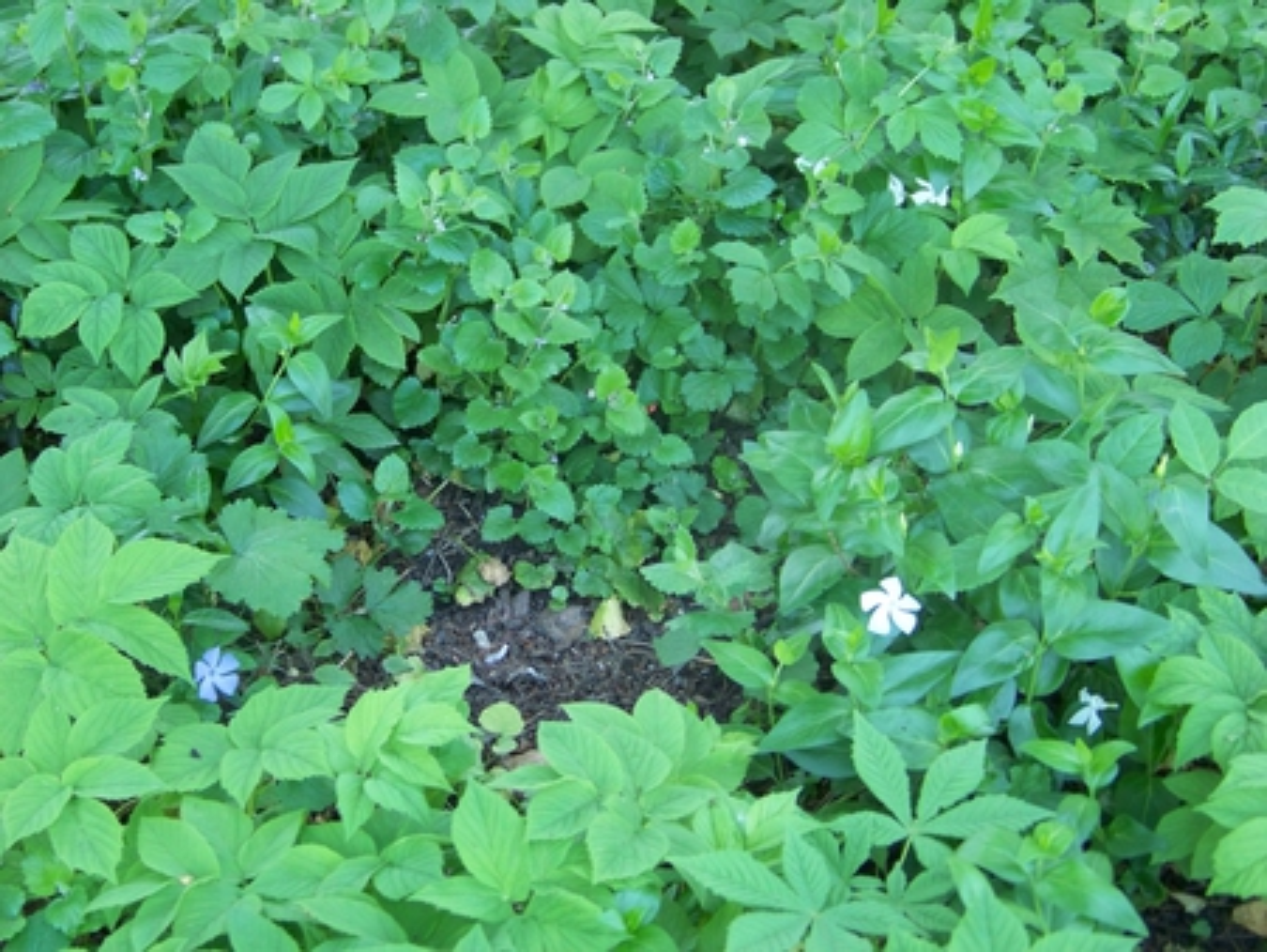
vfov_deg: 18.9
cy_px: 476
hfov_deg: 25.0
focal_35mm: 78
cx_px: 634
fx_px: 2856
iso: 186
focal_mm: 13.2
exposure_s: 1/40
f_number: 3.2
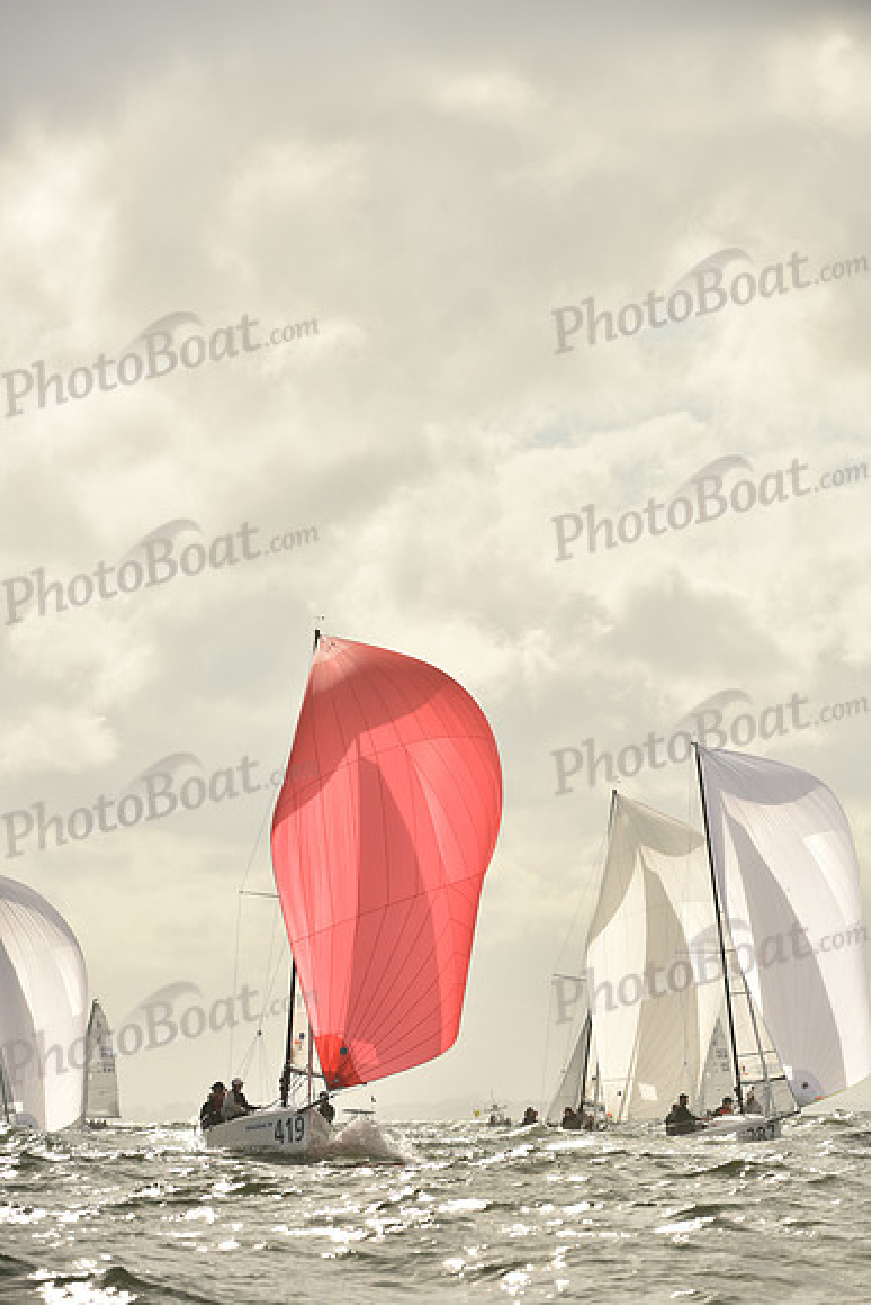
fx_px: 7616
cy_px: 652
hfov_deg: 6.5
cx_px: 436
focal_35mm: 210
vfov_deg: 9.8
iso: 320
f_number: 7.1
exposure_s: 1/2000
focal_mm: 210
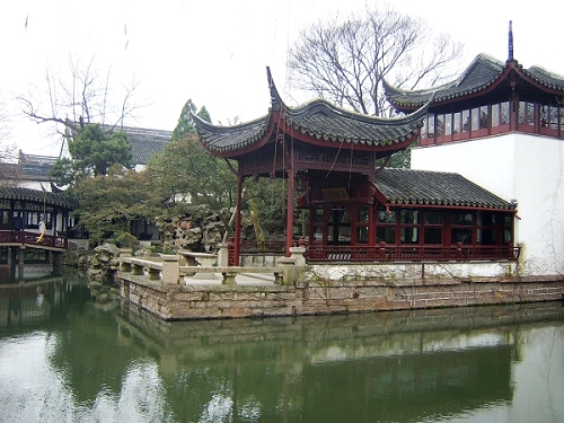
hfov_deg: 58.4
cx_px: 282
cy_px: 212
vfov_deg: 45.4
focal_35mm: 31
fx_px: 505
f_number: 2.7
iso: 100
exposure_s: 1/71
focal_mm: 8.13
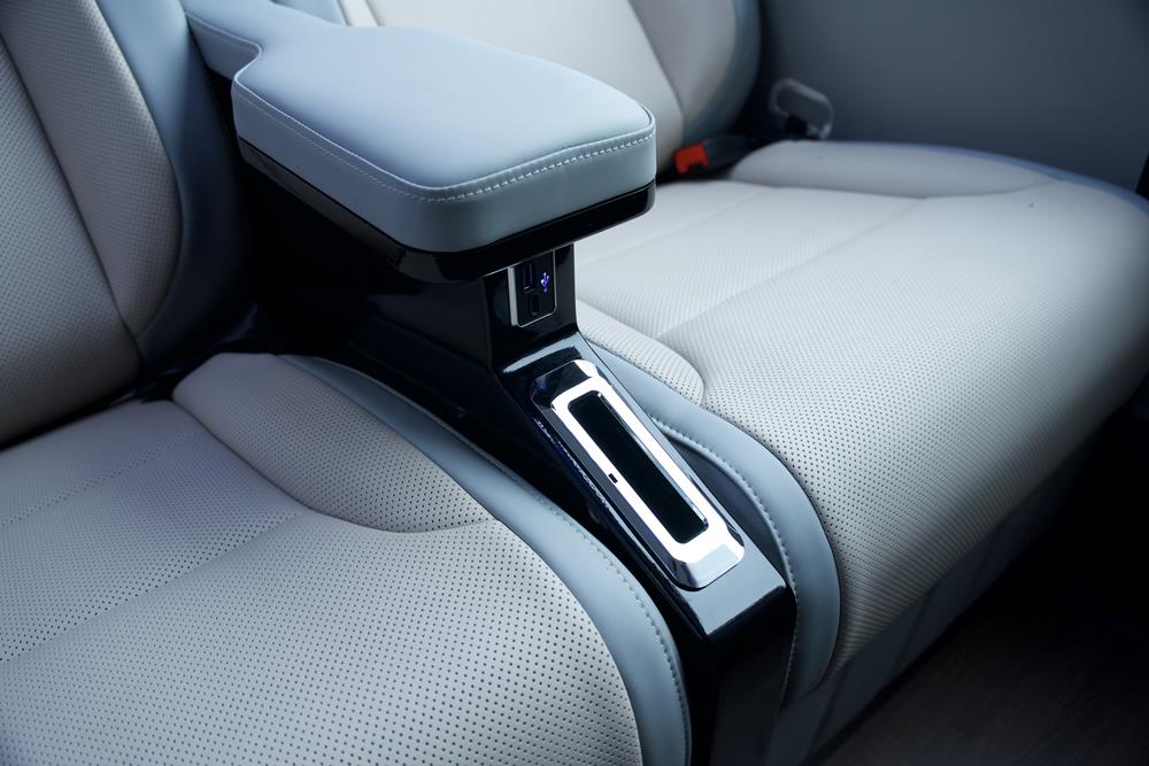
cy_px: 383
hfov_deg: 67.4
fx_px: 862
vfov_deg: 47.9
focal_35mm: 27
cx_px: 574
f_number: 3.5
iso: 250
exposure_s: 1/100
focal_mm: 18
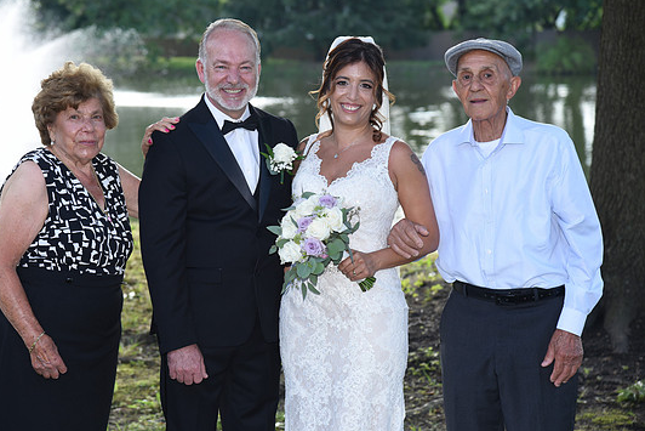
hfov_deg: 18.7
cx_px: 296
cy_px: 231
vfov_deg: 12.6
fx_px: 1953
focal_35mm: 109
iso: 400
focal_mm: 100
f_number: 5
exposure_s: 1/200
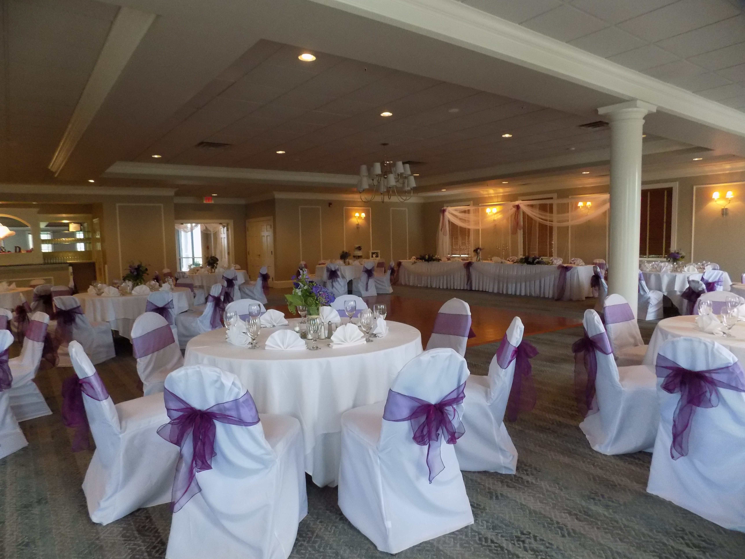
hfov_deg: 73.9
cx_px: 372
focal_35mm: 23
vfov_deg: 58.9
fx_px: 495
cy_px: 280
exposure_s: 1/30
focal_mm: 4
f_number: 3.1
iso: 320
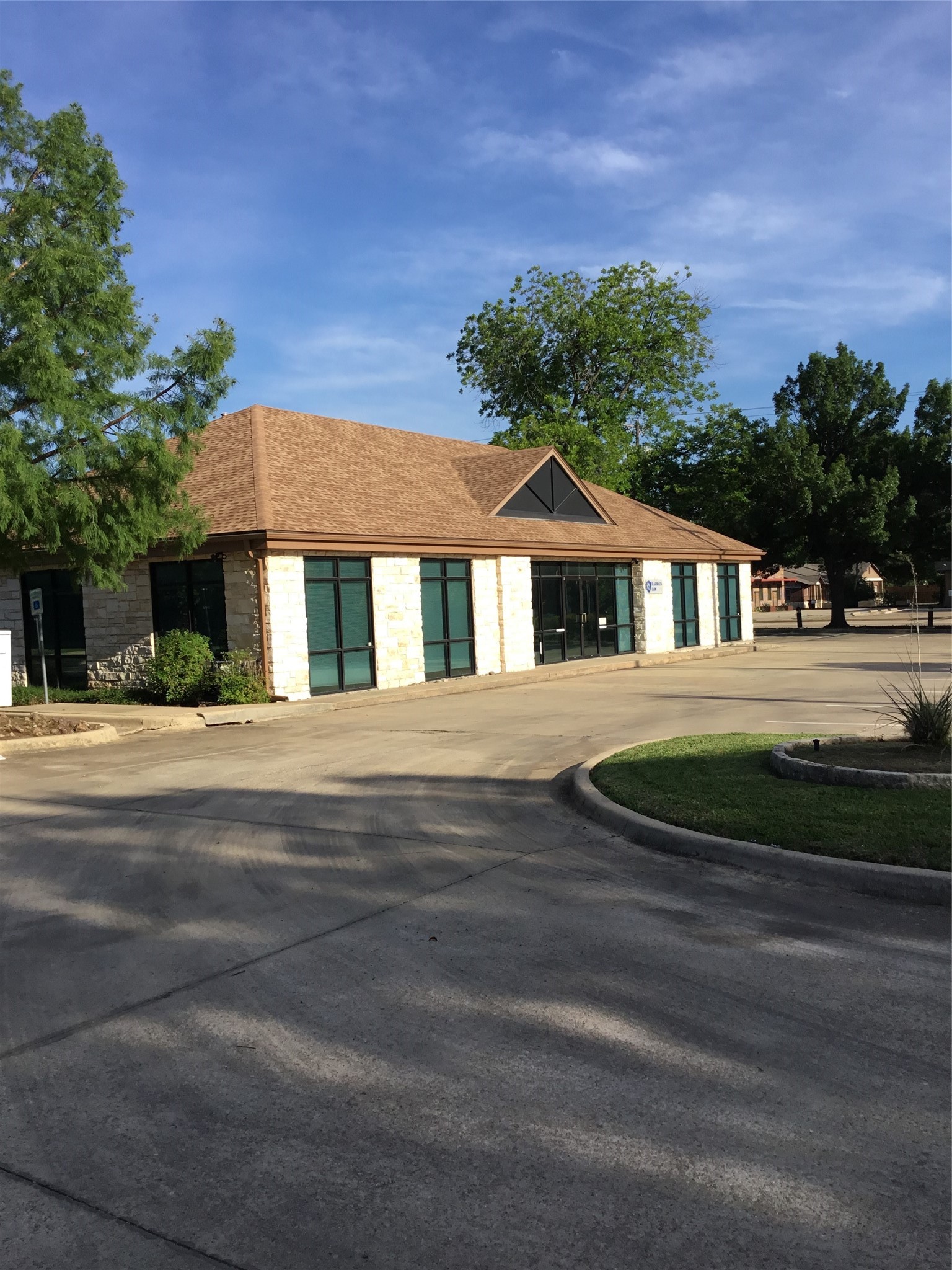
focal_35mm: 31
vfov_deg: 58.4
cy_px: 635
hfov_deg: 45.4
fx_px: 1137
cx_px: 476
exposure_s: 1/1087
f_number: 2.4
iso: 25
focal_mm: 3.3
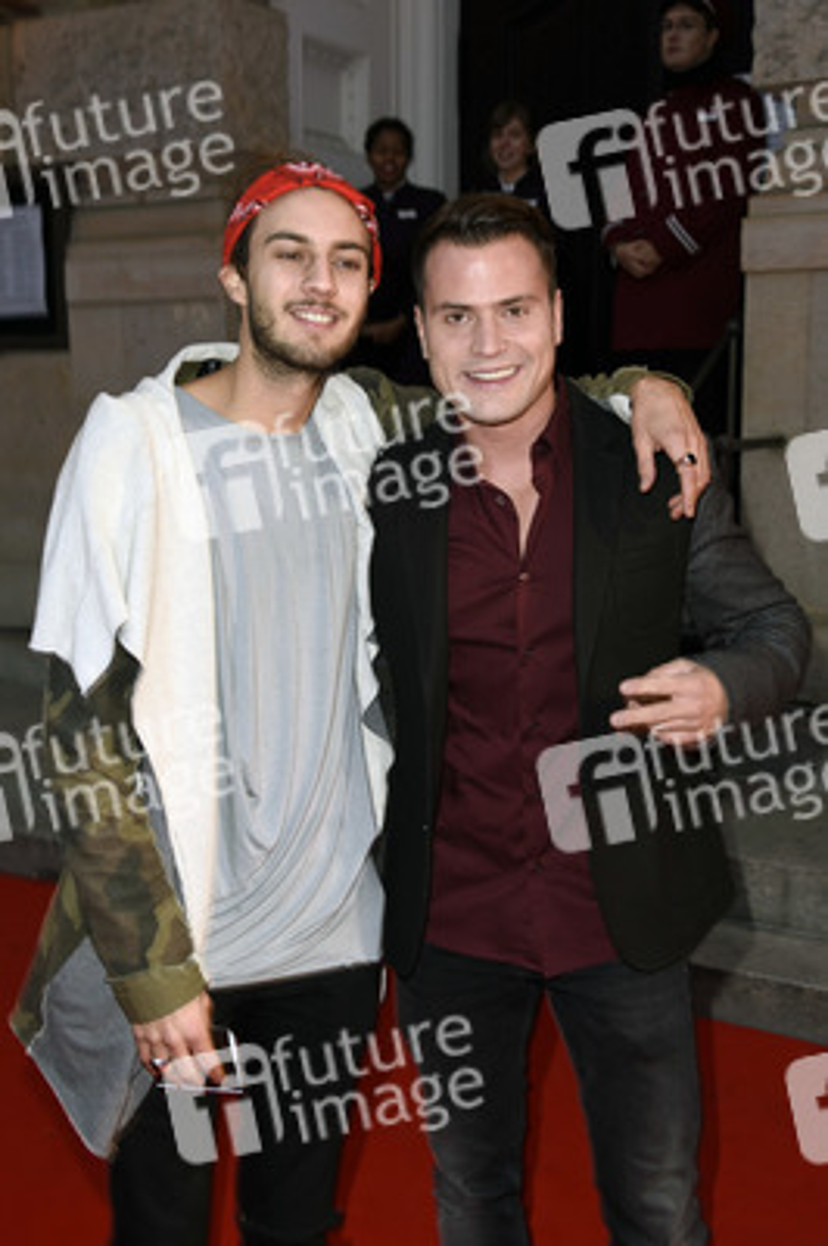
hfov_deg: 33.3
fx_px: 1382
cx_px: 414
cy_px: 623
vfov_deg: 48.5
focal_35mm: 40
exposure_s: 1/60
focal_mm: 40
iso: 800
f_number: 5.6
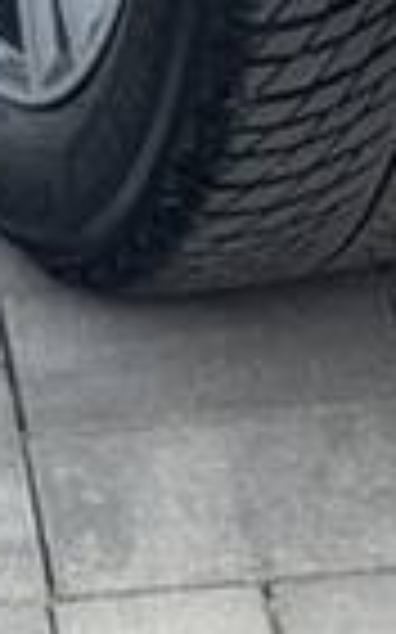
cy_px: -1250
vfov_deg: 4.7
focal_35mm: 432
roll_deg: -0.1
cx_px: 1125
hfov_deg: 3.0
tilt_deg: -11.1
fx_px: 7467
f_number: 1.78
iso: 64
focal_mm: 6.76
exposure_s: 1/1427
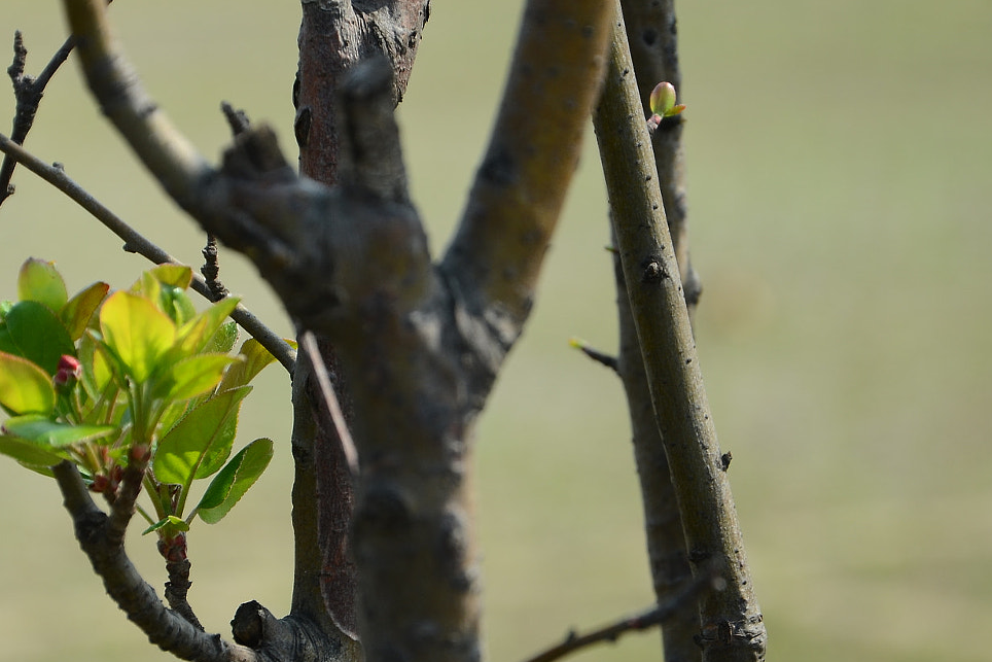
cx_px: 296
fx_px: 7188
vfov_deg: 5.3
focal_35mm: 261
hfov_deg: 7.9
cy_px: 371
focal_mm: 105
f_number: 5.6
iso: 125
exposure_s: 1/400
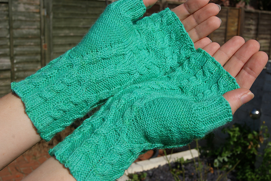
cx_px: 136
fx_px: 316
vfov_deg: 32.0
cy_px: 90
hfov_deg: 46.4
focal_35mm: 42
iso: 100
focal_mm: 28
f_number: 13
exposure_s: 1/250
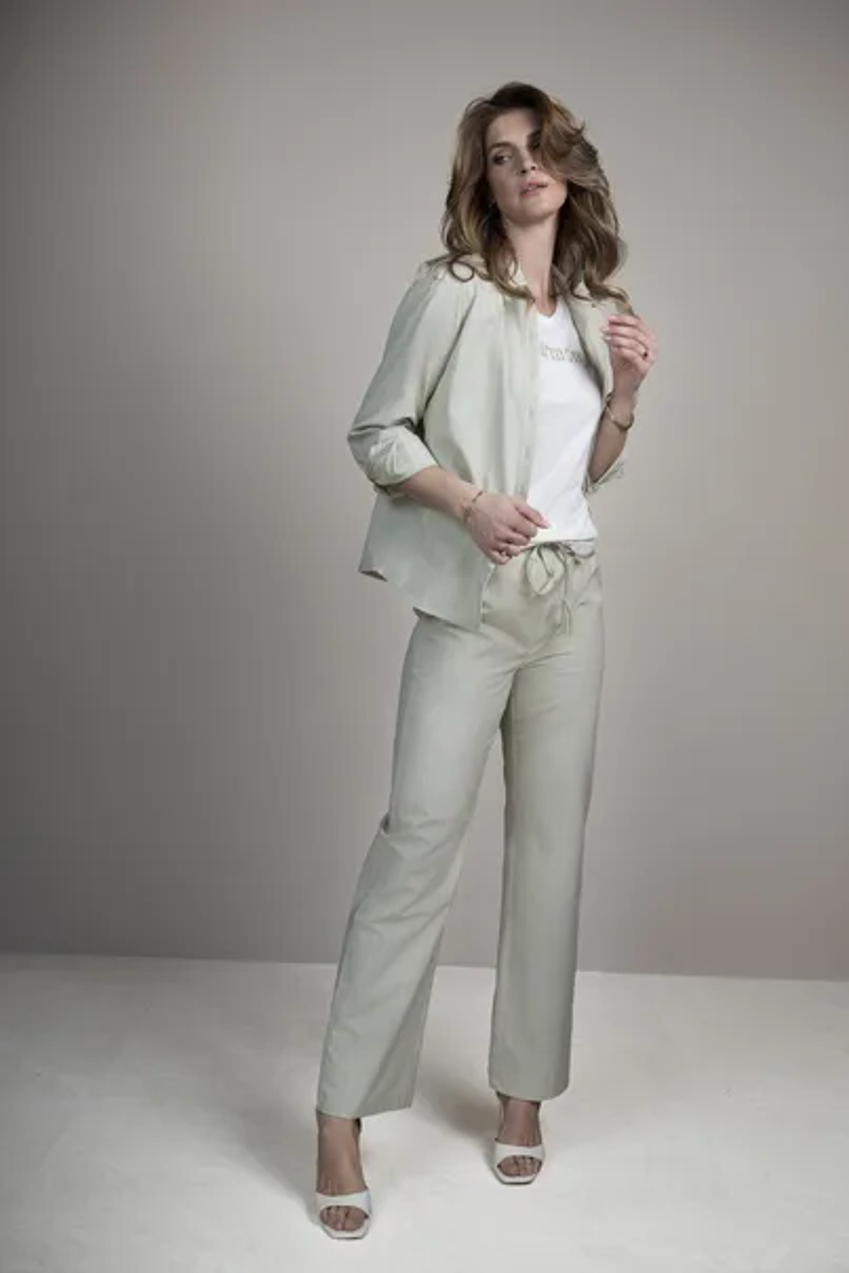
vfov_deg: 49.5
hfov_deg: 34.2
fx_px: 1379
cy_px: 636
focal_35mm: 39
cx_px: 424
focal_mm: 39
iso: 100
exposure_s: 1/200
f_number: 7.1
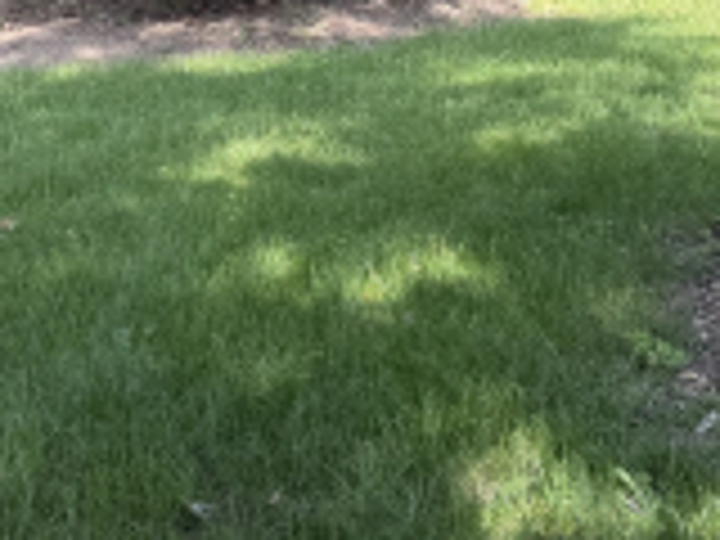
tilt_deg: +3.4
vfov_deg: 13.4
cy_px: -400
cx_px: 421
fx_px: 2080
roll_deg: +1.7
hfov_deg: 19.6
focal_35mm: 100
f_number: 1.78
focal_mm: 6.76
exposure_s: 1/440
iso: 80
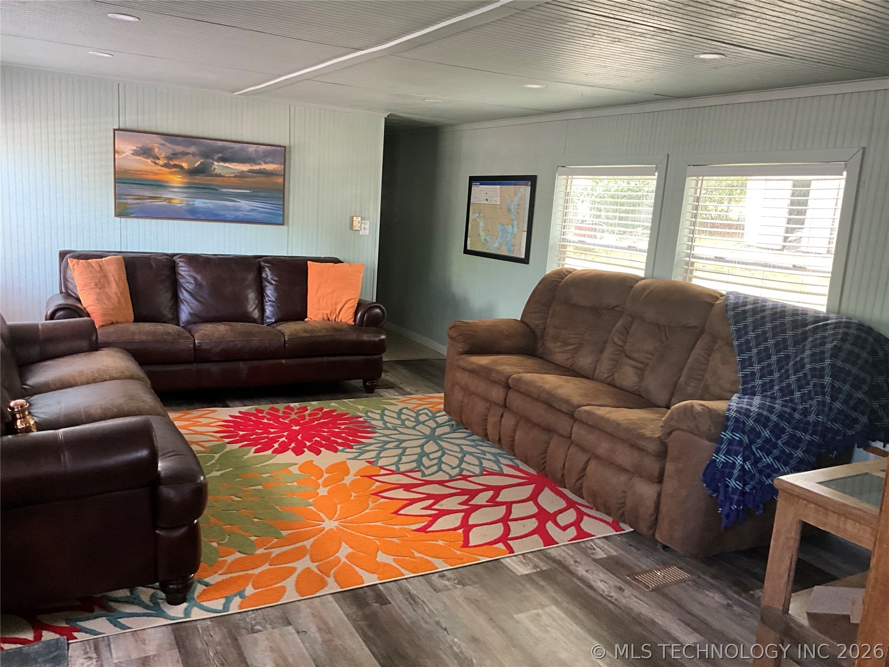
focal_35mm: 29
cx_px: 444
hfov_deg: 61.7
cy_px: 334
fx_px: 745
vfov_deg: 48.2
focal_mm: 3
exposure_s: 1/60
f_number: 1.8
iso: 160
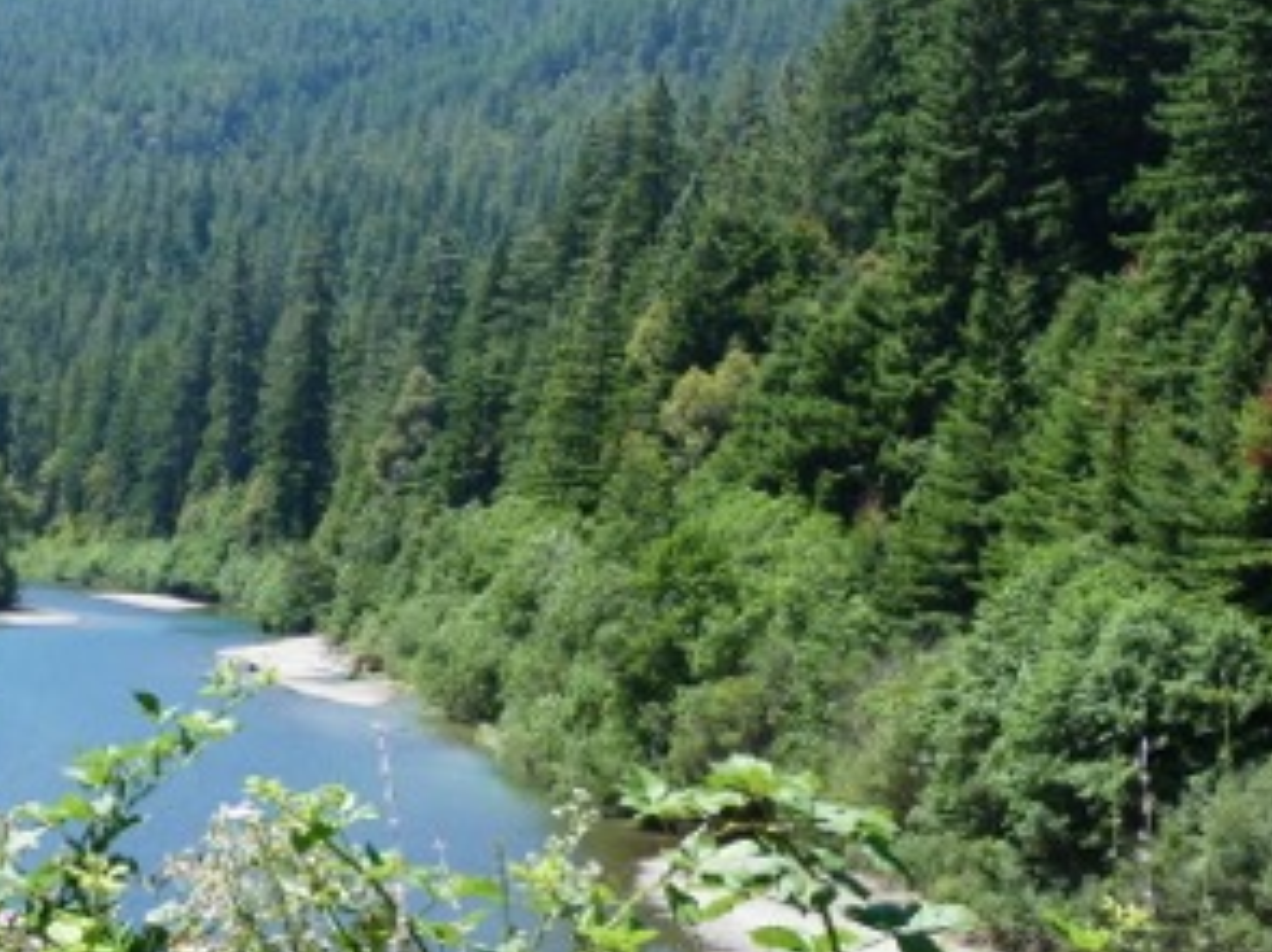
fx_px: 3306
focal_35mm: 90
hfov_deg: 21.5
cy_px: 314
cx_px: 229
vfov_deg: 16.4
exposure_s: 1/200
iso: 80
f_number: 4
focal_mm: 9.2
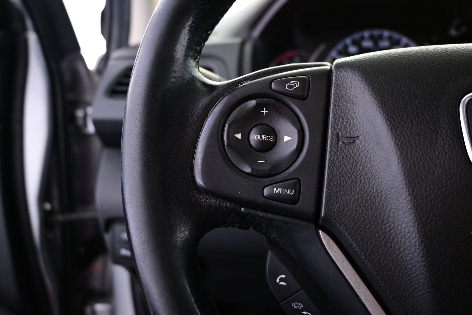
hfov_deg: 61.9
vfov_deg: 43.6
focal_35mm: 30
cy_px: 158
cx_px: 236
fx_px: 393
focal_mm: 20
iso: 2800
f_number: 3.8
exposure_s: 1/30
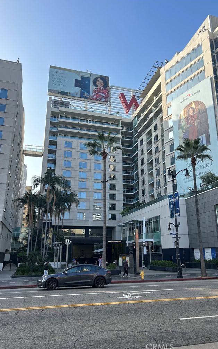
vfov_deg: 66.5
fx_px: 266
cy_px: 174
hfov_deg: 44.5
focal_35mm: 28
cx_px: 117
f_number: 1.5
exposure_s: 1/1808
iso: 50
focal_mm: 5.7
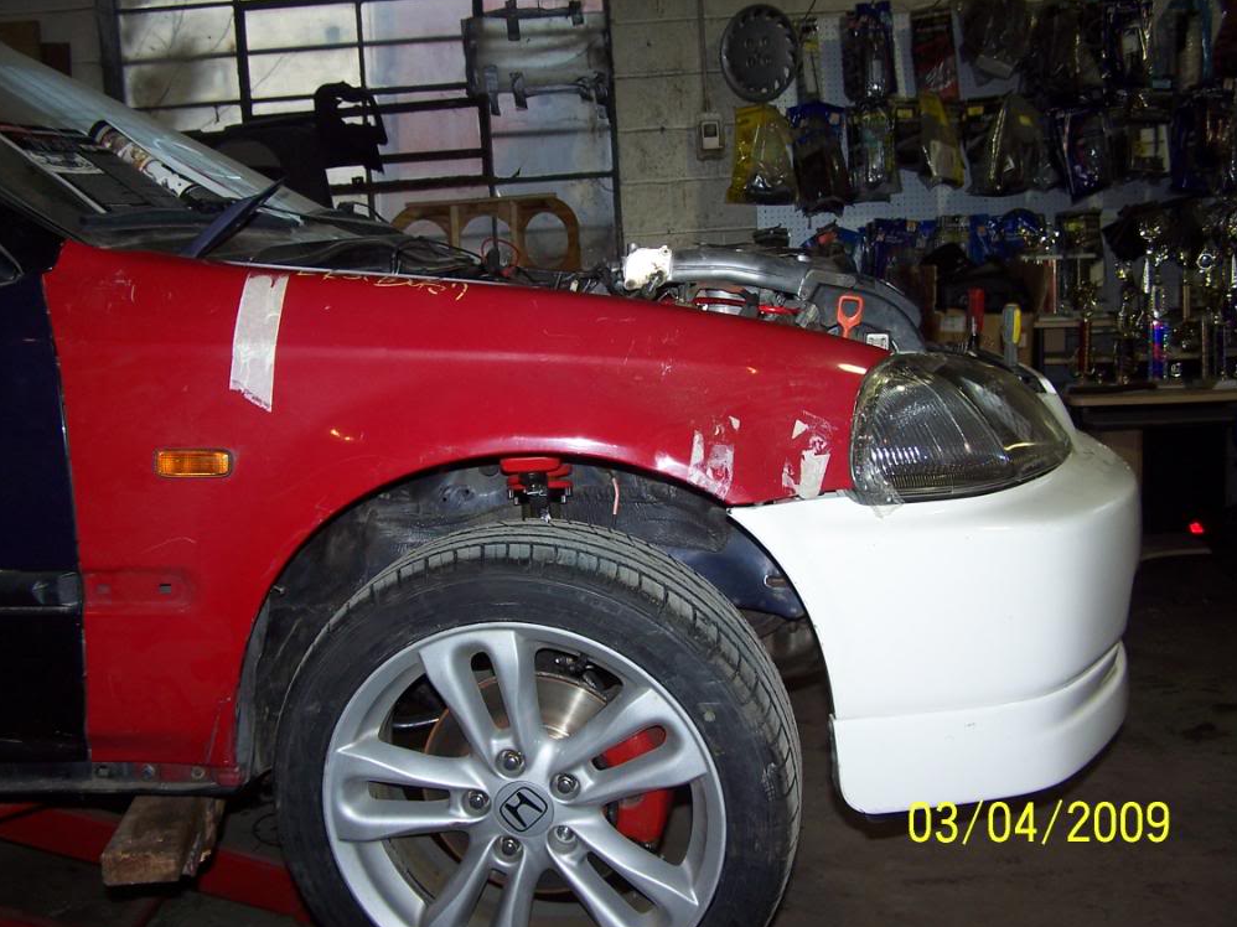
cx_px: 607
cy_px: 465
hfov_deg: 47.9
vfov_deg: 36.8
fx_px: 1393
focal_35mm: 39
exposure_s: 1/60
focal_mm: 6.3
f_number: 2.8
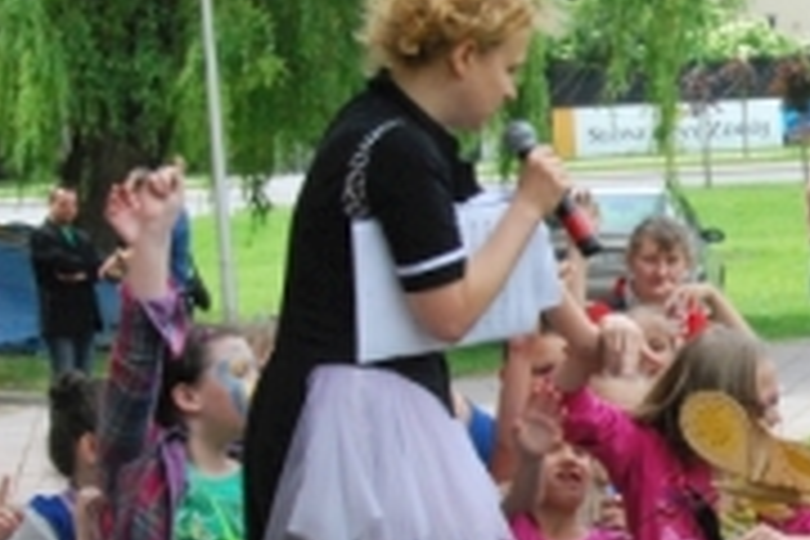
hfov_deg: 15.0
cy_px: 439
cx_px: 1094
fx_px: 2911
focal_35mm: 129
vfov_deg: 10.6
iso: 1600
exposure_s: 1/640
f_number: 13
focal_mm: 31
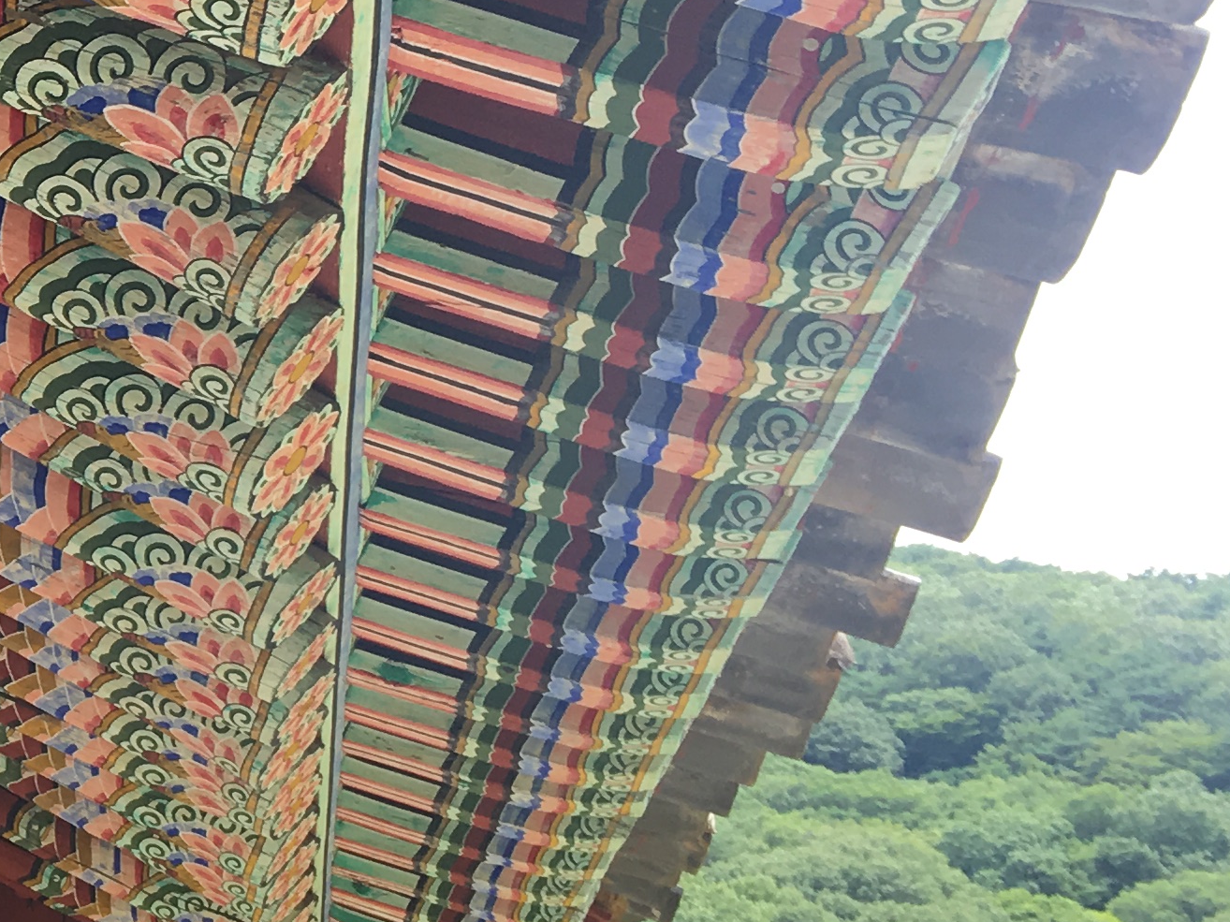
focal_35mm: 89
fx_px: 3162
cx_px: -576
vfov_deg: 16.6
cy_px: 341
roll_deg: -0.2
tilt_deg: +19.2
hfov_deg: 19.4
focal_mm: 4.15
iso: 25
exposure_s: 1/284
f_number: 2.2
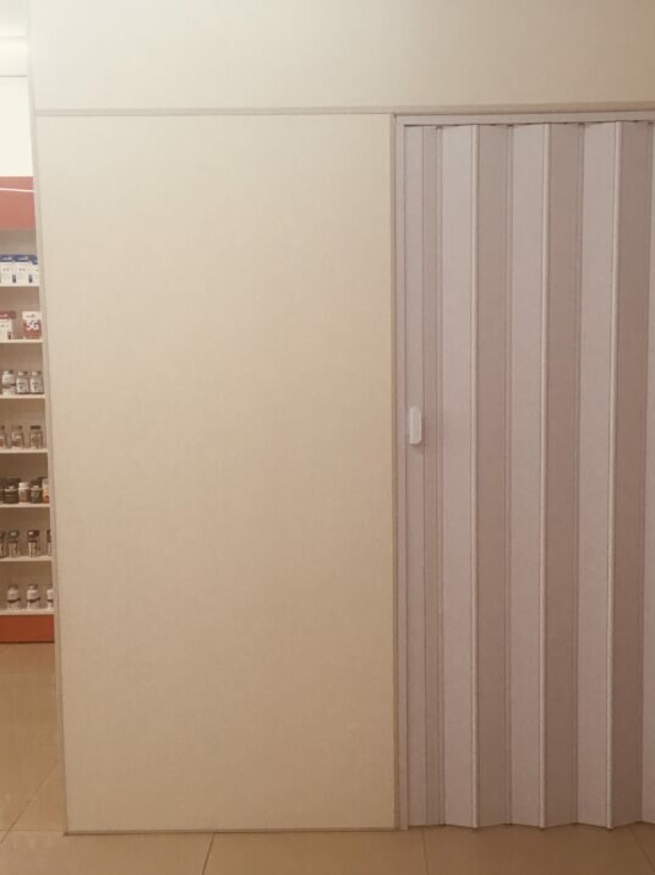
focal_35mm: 39
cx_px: 351
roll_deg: +0.0
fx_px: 985
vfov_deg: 47.9
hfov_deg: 36.8
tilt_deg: -7.9
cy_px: 440
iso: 25
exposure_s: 1/40
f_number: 2.2
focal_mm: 4.15
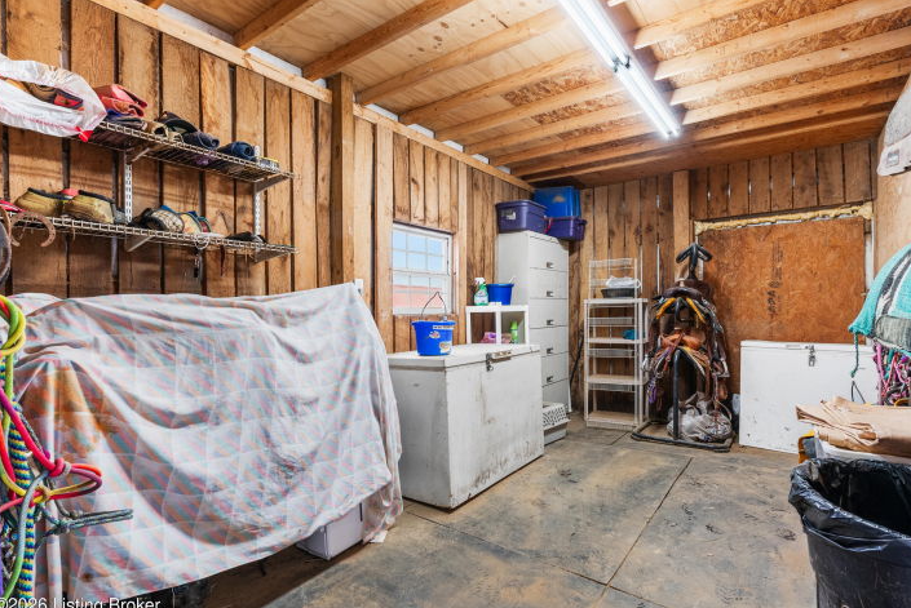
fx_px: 430
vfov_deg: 70.5
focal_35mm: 17
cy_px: 311
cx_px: 476
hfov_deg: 93.2
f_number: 11
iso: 400
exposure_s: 2
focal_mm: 16
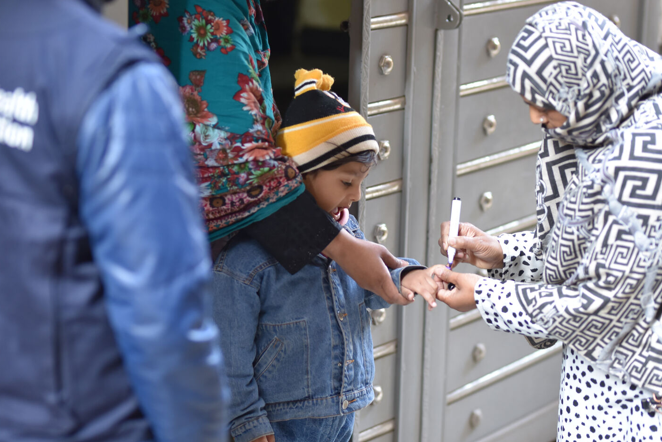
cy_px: 218
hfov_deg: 17.6
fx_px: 2134
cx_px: 310
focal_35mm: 116
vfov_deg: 11.8
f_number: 1.6
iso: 800
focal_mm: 85
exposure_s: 1/125
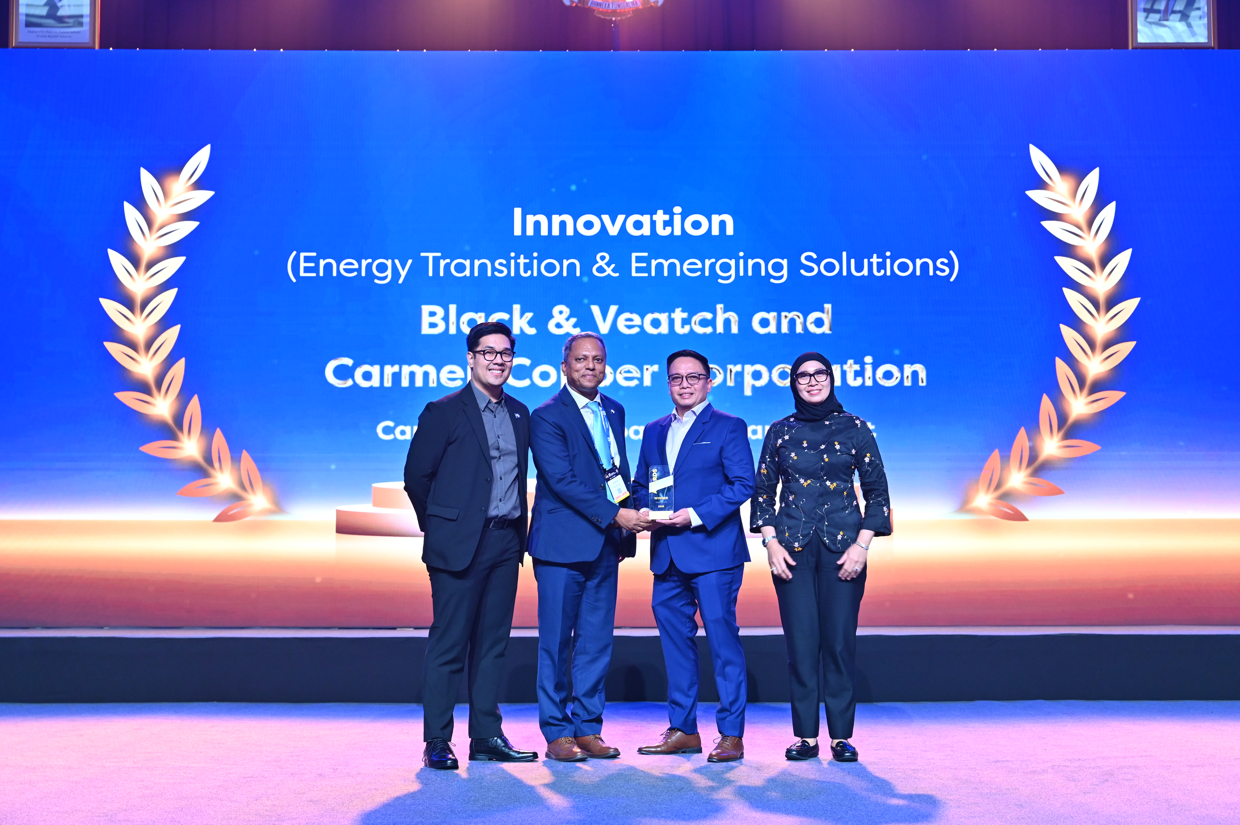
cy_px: 412
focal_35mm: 49
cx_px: 620
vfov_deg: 27.5
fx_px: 1687
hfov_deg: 40.4
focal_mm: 49
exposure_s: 1/100
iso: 1600
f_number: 4.5
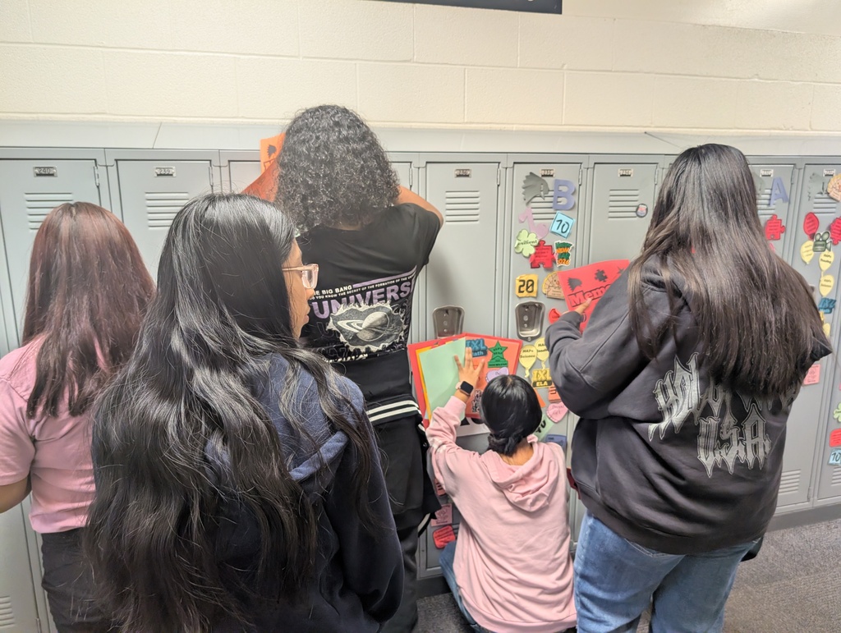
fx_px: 584
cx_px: 420
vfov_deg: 56.9
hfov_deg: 71.5
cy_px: 316
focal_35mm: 24
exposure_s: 1/60
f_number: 1.68
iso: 415
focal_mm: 6.9
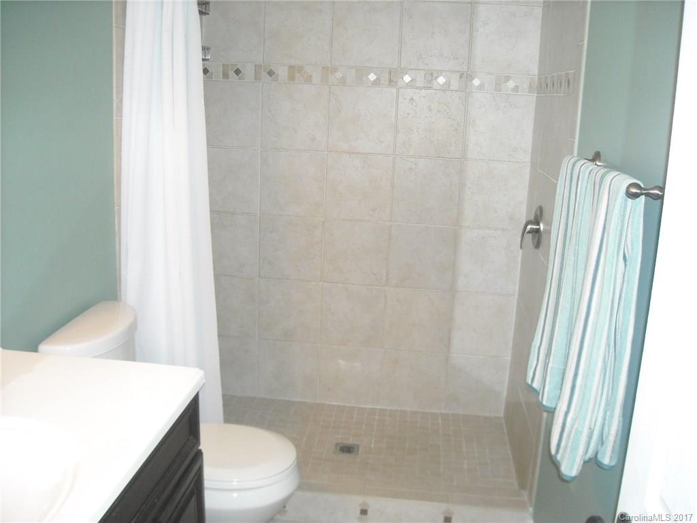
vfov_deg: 40.7
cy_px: 262
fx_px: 705
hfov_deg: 52.6
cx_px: 348
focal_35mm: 35
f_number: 2.8
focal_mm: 5.7
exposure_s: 1/60
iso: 400
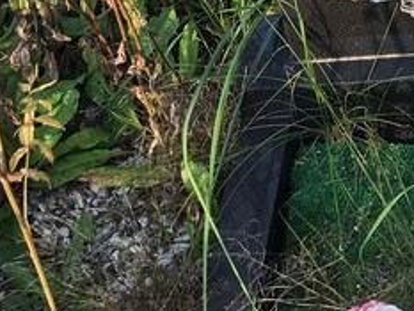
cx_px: 437
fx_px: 1149
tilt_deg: -33.4
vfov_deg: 14.5
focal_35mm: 96
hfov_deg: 19.7
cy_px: -140
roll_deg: +8.2
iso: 20
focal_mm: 3.99
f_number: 1.8
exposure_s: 1/397
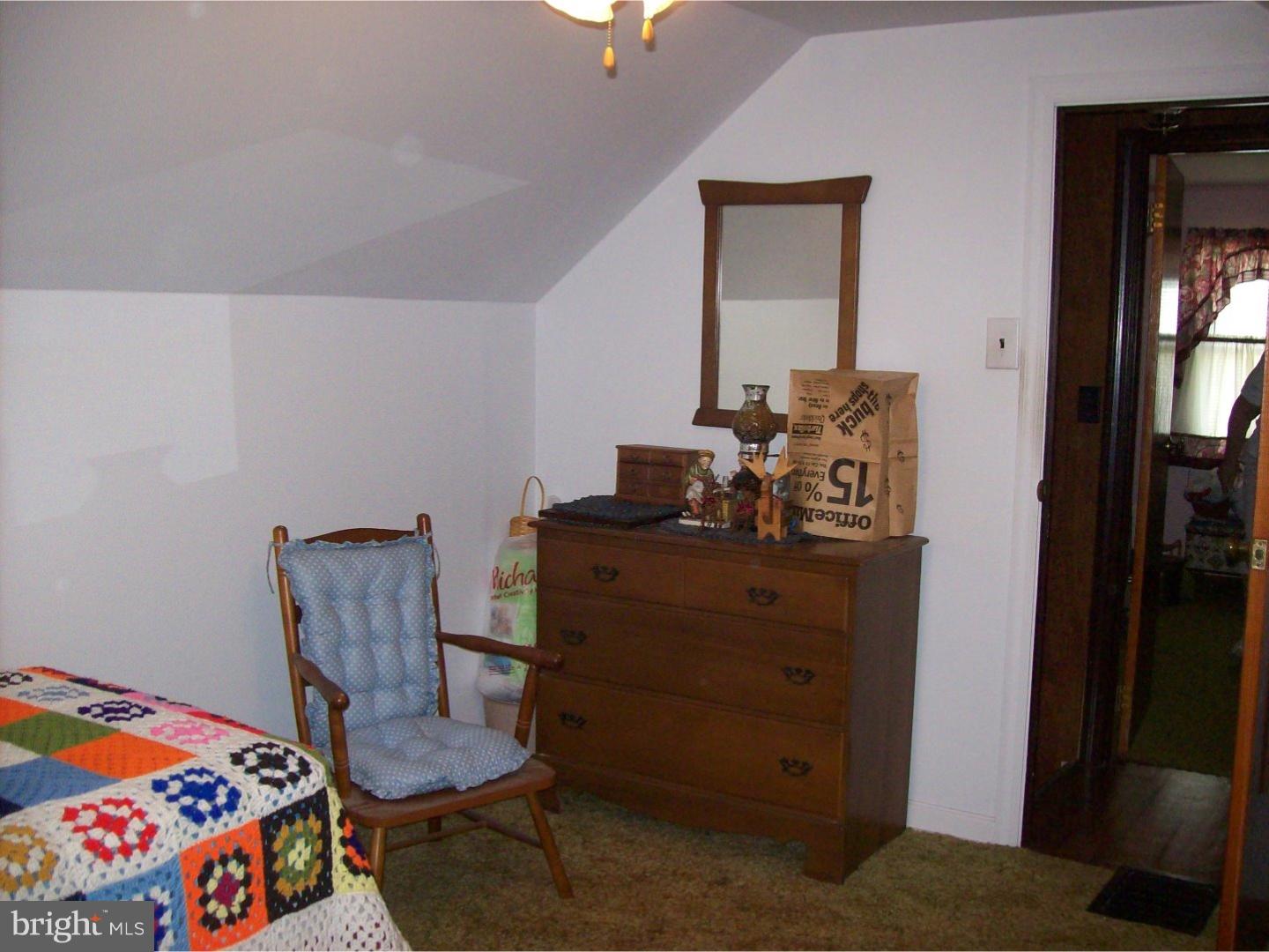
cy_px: 476
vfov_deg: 39.7
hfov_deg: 51.4
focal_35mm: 36
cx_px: 634
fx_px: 1320
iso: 200
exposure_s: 1/64
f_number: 2.7
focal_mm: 6
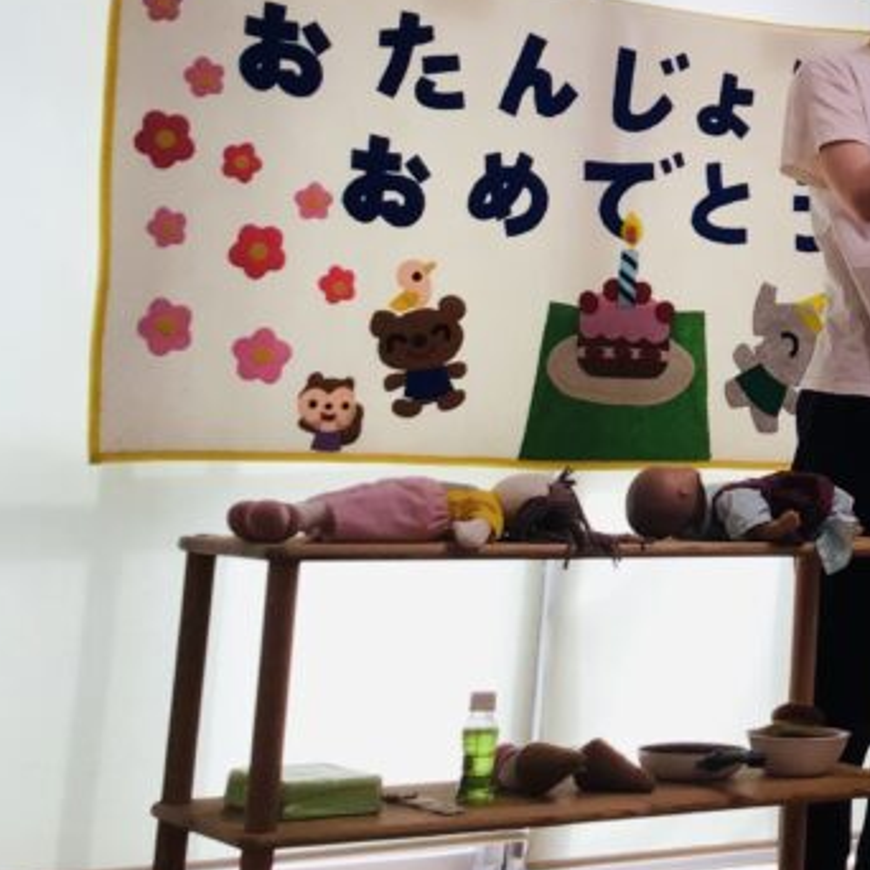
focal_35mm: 82
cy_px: 46
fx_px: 2332
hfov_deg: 19.6
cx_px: 1099
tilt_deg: +8.1
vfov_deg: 20.6
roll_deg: -2.0
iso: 32
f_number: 2.4
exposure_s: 1/60
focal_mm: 3.3
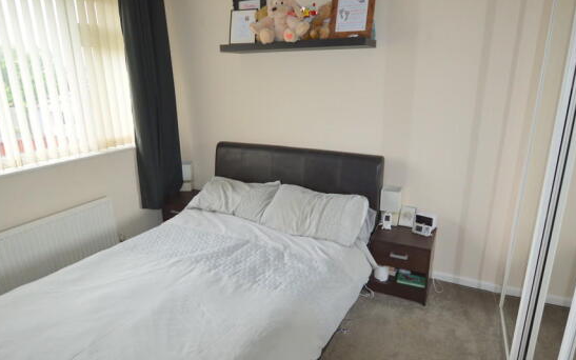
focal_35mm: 22
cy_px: 185
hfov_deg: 79.6
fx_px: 345
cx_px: 283
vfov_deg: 55.1
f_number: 4
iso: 400
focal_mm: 12
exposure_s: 1/80
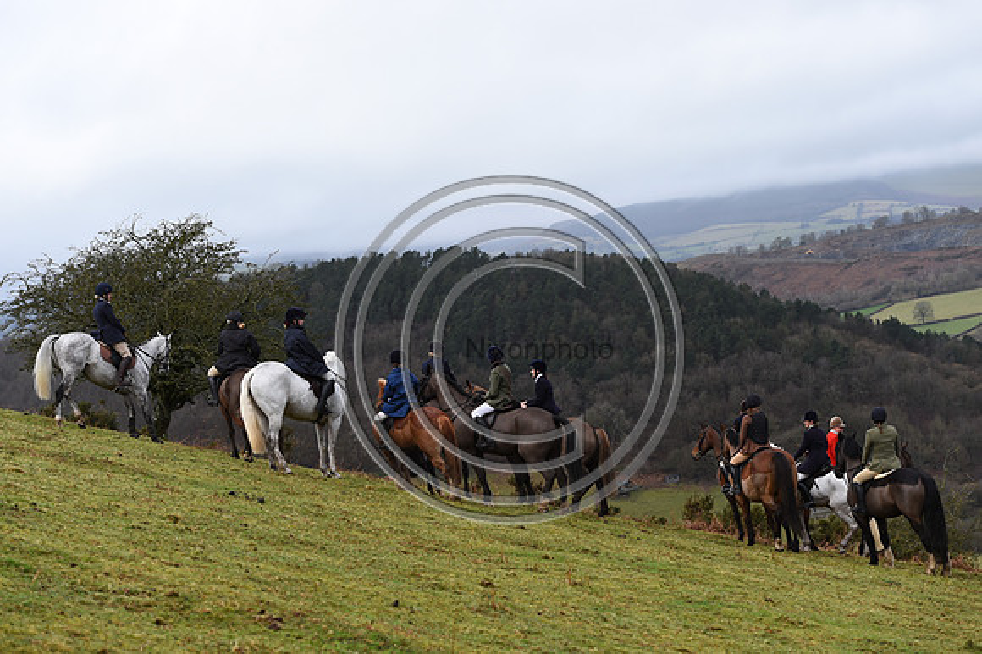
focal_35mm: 70
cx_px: 491
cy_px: 327
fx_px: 1908
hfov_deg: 28.9
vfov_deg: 19.4
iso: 280
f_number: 4.5
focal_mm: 70
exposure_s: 1/800
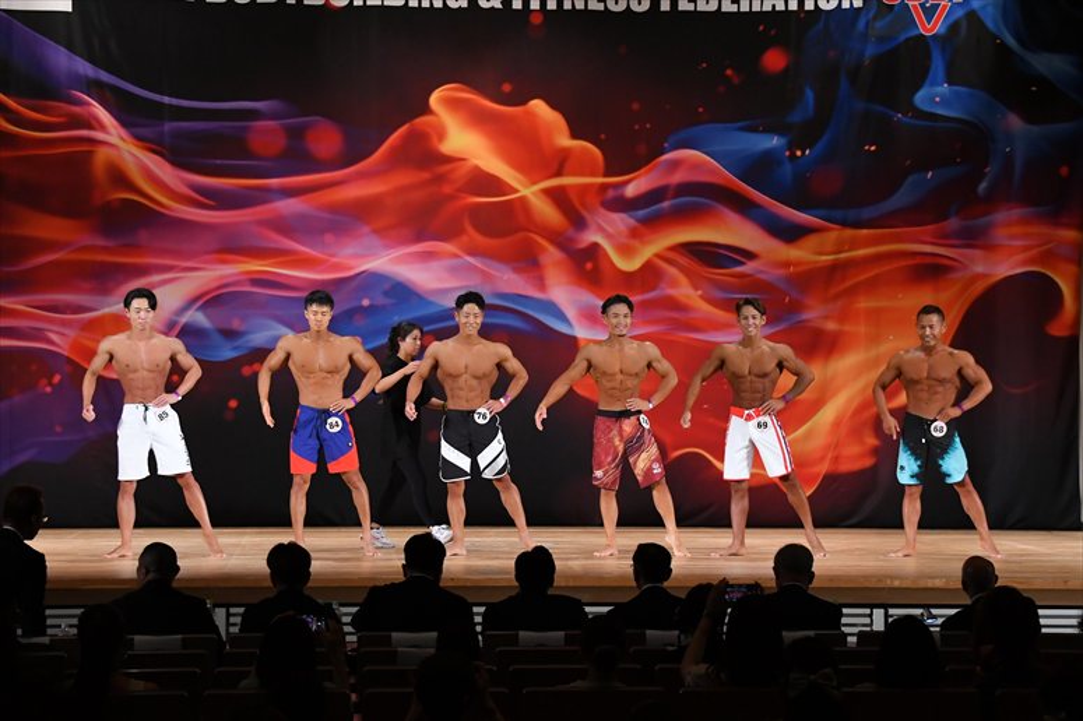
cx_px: 542
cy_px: 360
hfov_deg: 20.0
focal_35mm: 102
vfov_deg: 13.4
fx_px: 3067
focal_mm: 68
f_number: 5.6
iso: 3200
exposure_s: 1/400
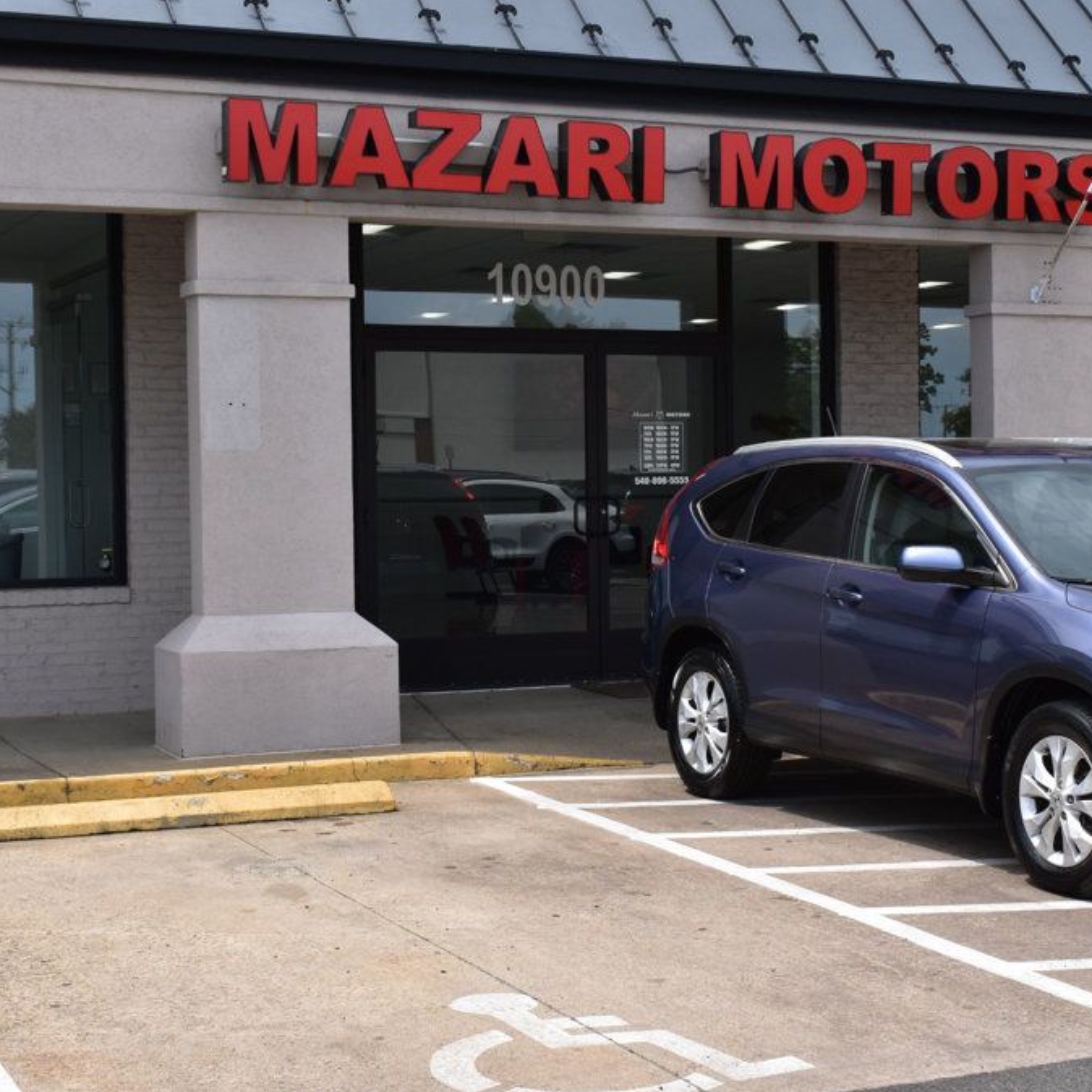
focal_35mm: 62
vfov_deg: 27.7
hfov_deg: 27.7
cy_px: 548
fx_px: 2213
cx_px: 633
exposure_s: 1/500
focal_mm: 32
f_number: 11
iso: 400
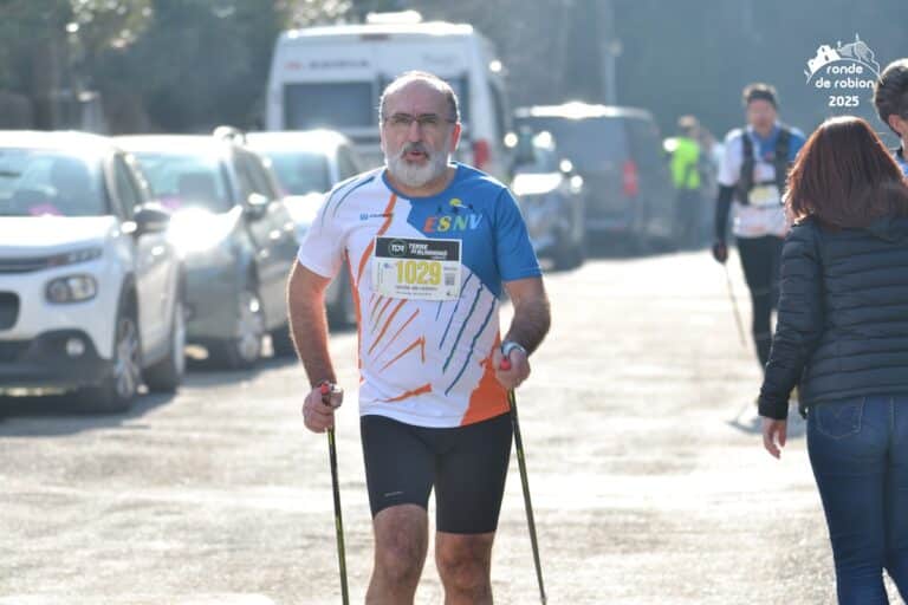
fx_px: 5675
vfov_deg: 6.1
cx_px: 454
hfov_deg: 9.1
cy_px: 302
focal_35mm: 225
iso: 100
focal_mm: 150
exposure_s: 1/200
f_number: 5
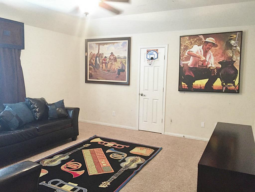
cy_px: 96
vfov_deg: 48.2
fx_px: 214
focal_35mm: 29
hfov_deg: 61.7
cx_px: 128
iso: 250
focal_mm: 4.15
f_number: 2.2
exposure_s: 1/15
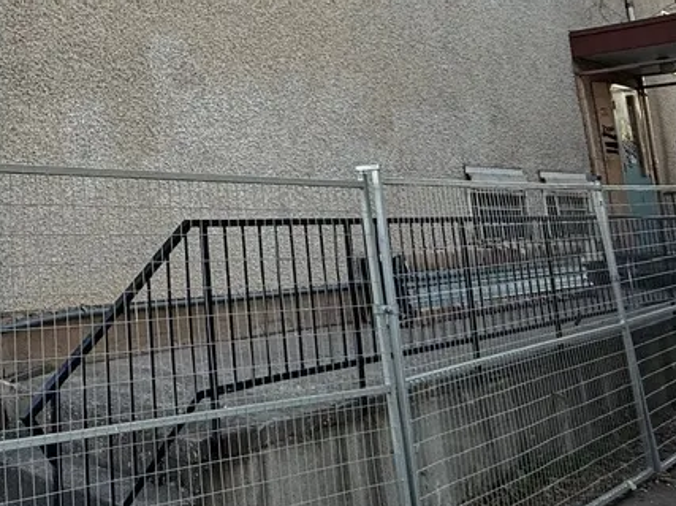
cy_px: 60
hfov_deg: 39.5
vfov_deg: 32.8
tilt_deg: +12.9
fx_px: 820
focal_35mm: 42
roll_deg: +0.9
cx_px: 0
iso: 64
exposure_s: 1/99
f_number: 2.2
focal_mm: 2.22
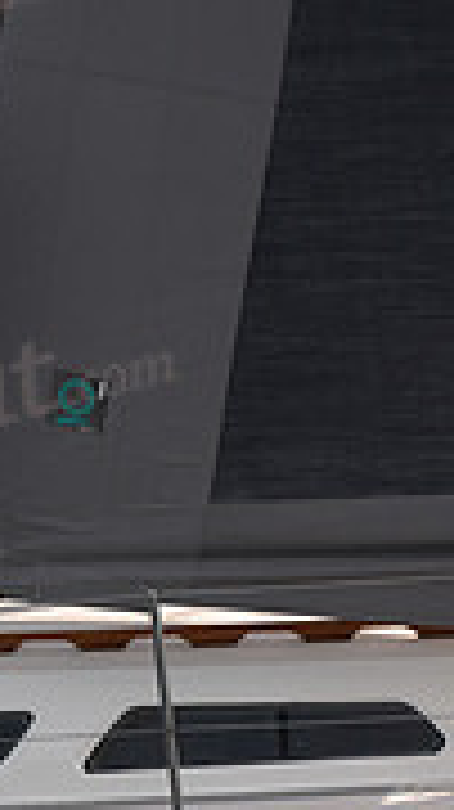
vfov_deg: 8.0
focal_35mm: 270
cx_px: -688
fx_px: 5789
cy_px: 727
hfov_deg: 4.4
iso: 250
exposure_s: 1/1250
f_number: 4
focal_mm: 80
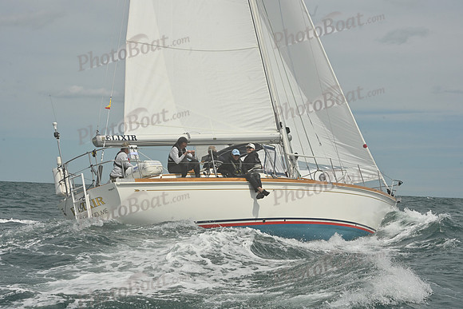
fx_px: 900
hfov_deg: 28.8
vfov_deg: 19.5
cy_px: 154
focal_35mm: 70
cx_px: 232
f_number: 14
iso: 320
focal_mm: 70
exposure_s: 1/1250
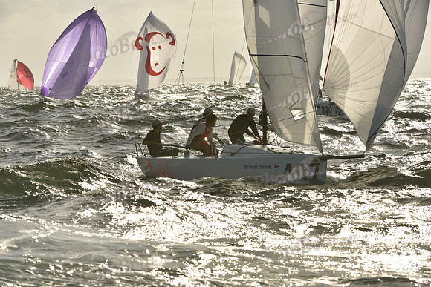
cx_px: 216
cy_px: 144
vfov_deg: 6.9
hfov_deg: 10.3
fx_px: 2395
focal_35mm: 200
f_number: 10
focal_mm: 200
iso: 320
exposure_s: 1/1600
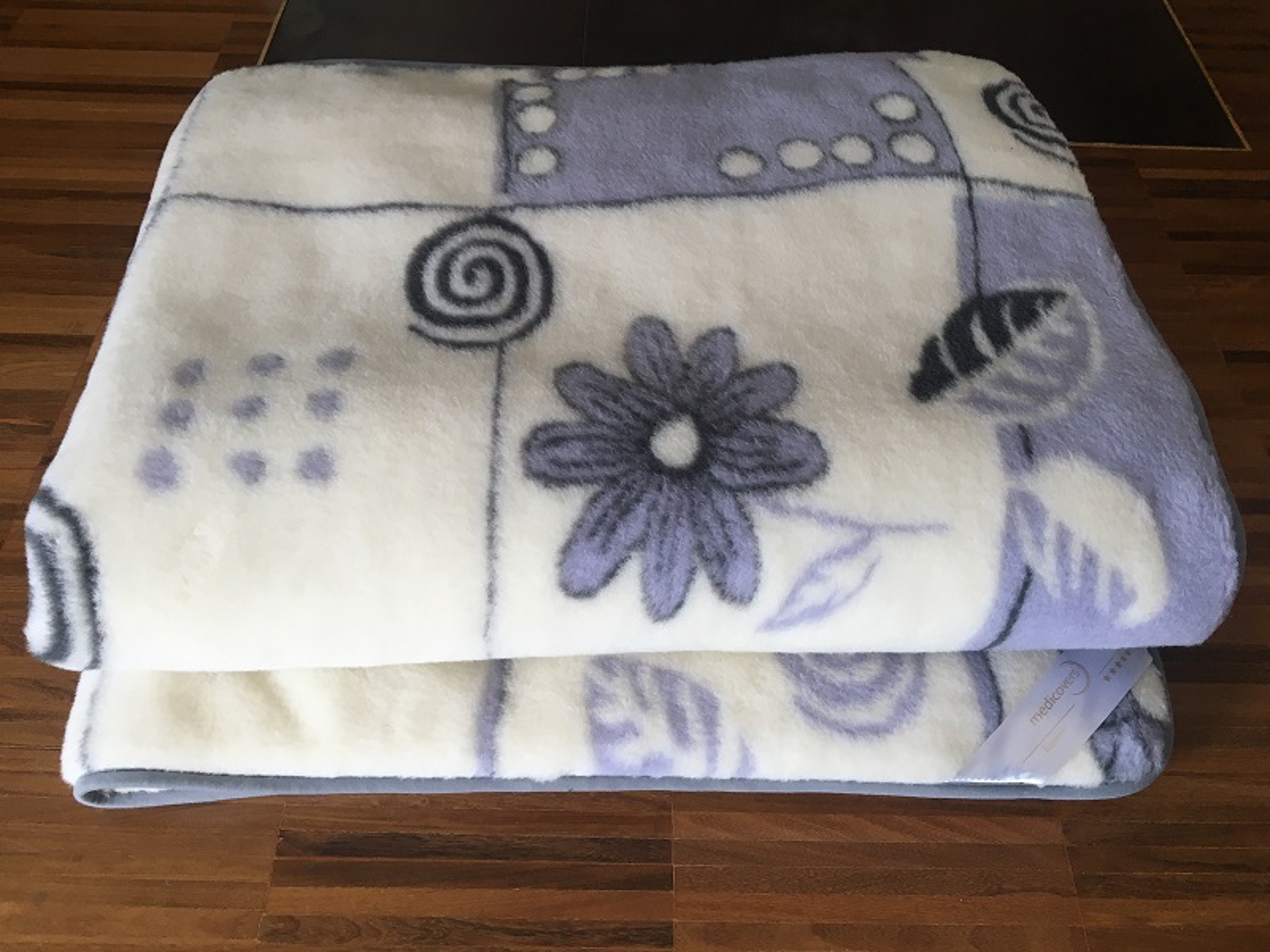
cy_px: 476
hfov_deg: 61.7
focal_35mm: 29
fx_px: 1064
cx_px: 635
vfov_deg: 48.2
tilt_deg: -52.3
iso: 32
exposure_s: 1/33
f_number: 2.2
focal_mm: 4.15
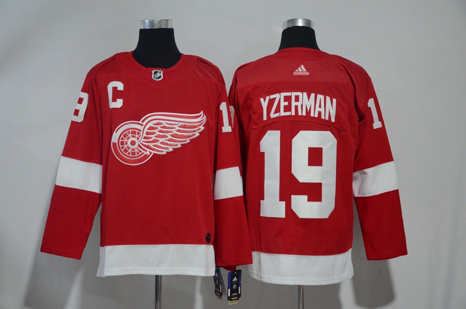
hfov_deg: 33.5
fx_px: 775
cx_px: 233
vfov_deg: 22.5
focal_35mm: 60
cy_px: 154
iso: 4000
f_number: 4.5
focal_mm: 40
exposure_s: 1/80
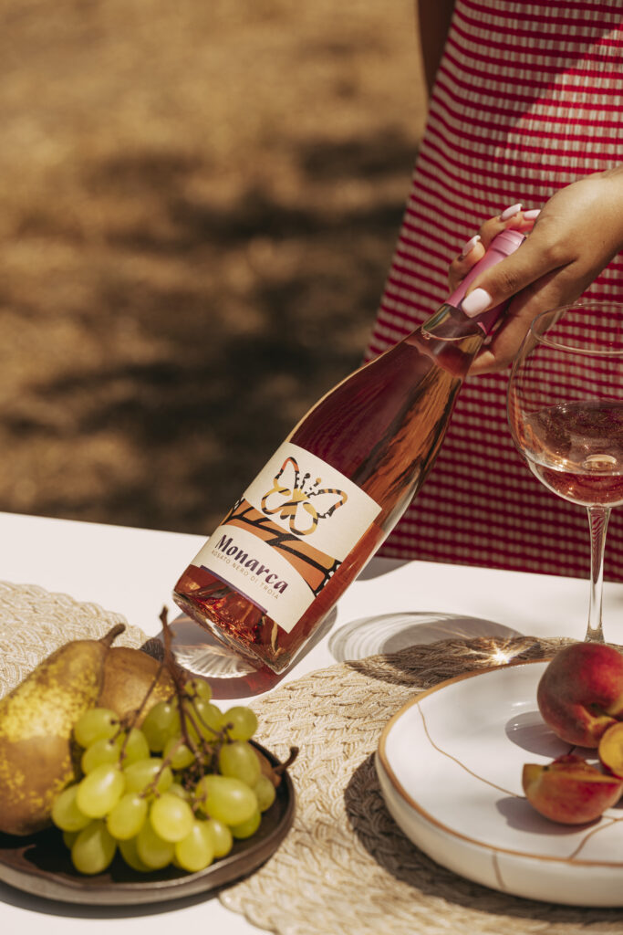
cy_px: 468
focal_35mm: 105
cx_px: 312
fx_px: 2724
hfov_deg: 13.0
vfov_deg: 19.5
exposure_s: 1/800
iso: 64
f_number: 5
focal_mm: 105
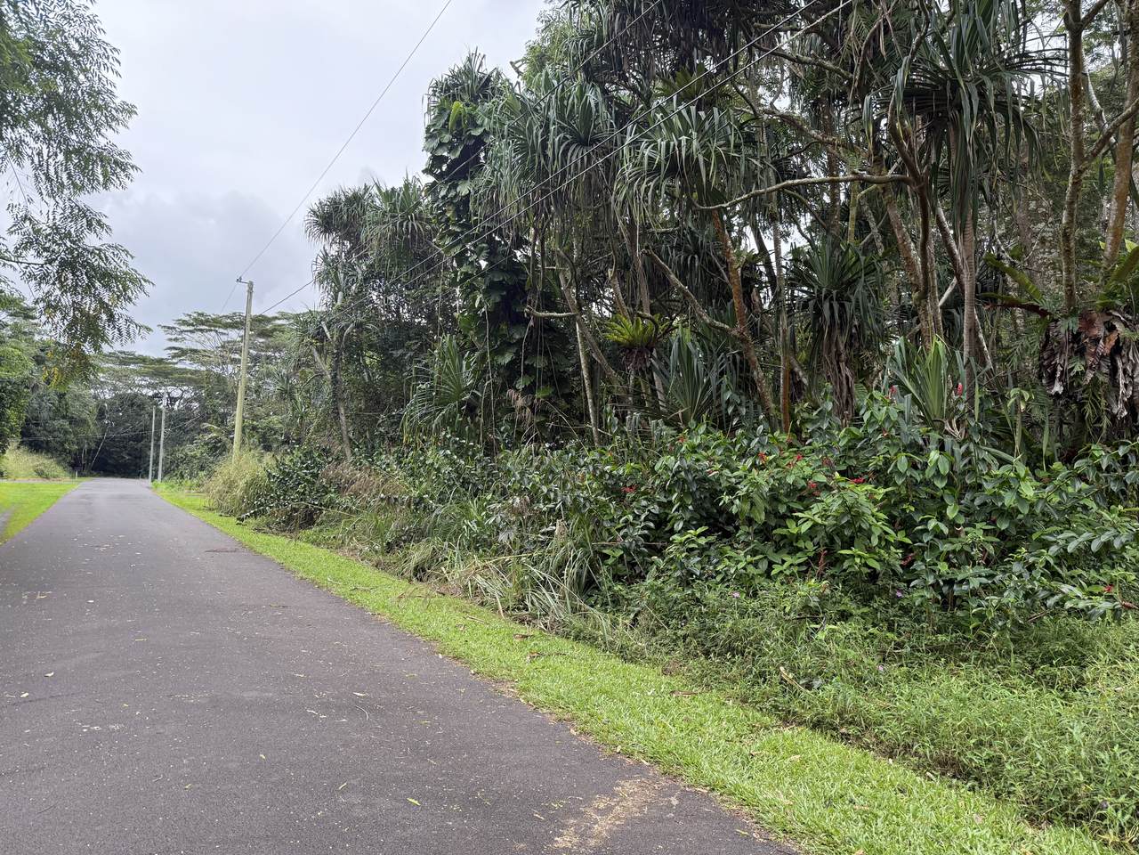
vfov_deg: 56.8
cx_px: 570
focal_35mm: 24
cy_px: 428
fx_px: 790
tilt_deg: +4.9
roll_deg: -1.3
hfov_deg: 71.6
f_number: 1.78
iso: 100
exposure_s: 1/831
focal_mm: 6.76
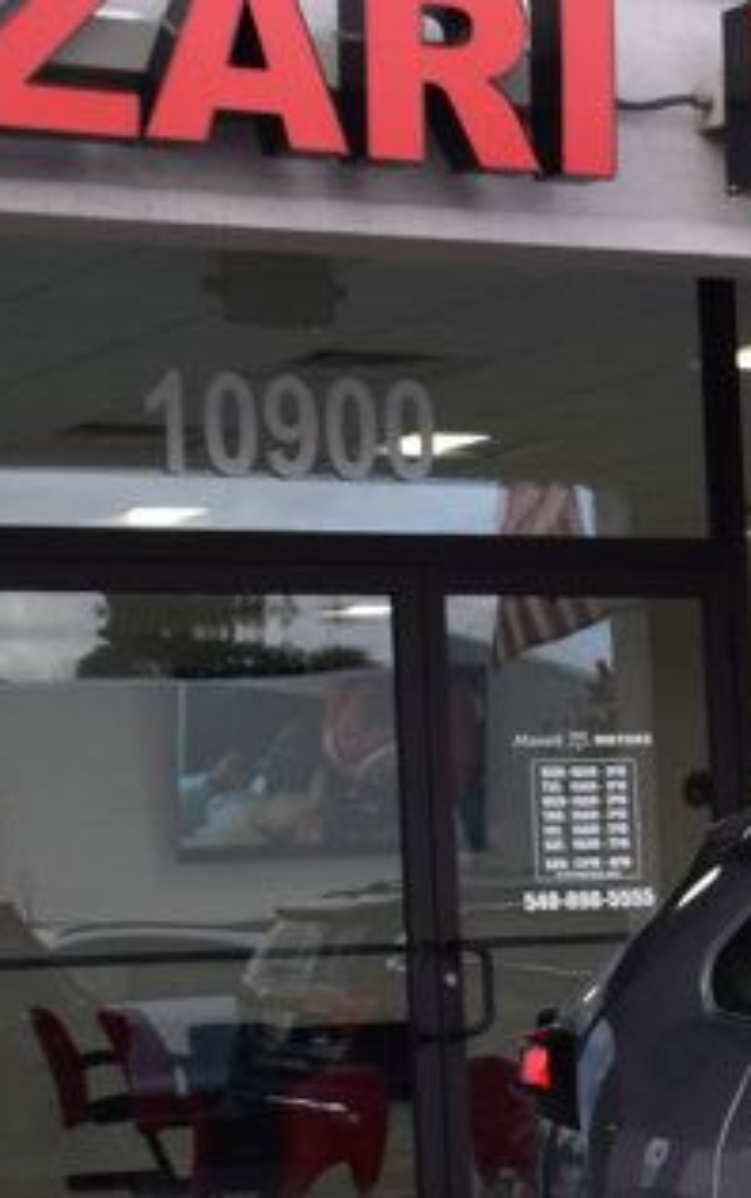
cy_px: 989
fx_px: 4042
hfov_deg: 10.2
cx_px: 1233
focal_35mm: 124
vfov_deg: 16.7
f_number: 10
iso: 400
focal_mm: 25
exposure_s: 1/160
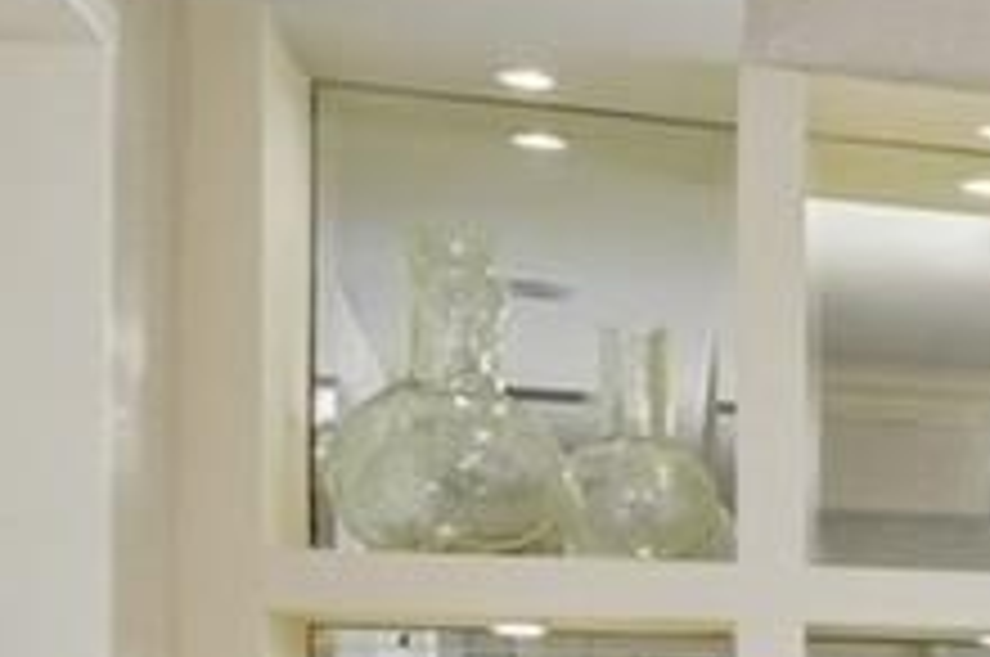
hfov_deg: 11.9
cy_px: 891
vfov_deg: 12.9
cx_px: 2862
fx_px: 2801
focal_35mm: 102
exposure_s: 1/10
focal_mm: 14
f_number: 9
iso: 200
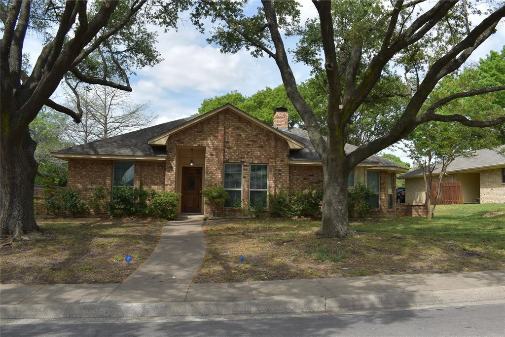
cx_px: 252
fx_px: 421
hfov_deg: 61.9
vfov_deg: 43.6
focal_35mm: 30
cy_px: 168
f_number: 8
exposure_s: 1/200
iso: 100
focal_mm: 20
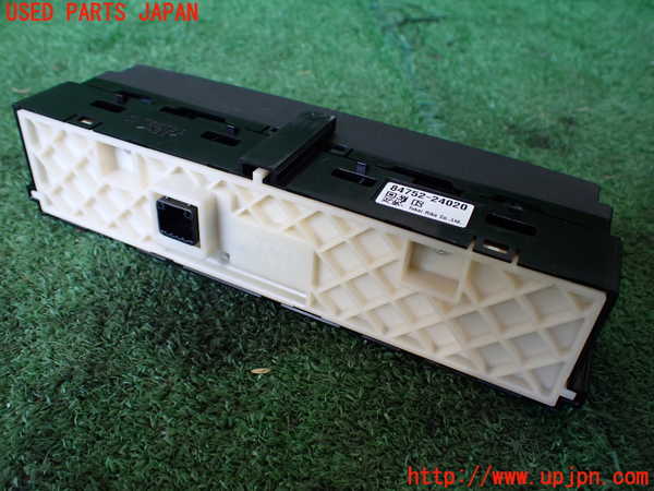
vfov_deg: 46.8
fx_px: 567
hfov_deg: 60.0
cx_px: 327
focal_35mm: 30
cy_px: 246
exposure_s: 1/125
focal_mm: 5.4
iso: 250
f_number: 2.3
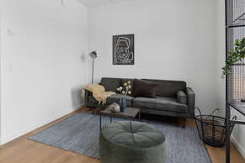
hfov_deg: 68.1
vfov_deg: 49.2
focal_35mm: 26
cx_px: 88
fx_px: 177
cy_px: 65
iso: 200
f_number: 8
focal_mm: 12
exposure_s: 1/13
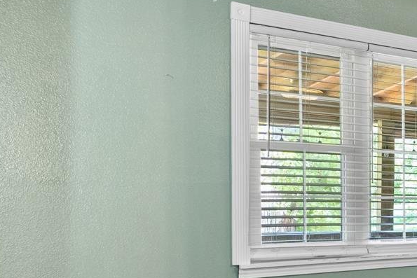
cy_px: 215
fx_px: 730
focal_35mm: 63
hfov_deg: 24.2
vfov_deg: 21.4
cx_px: 643
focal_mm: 10
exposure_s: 1.3
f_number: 7.1
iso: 400
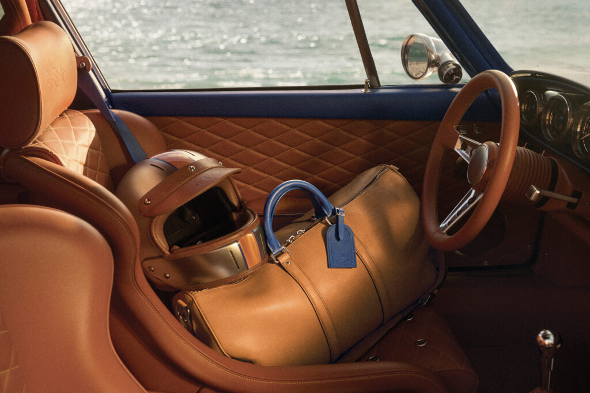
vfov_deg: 33.4
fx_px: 656
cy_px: 196
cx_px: 295
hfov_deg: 48.5
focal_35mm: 40
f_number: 8
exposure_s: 1/160
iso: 640
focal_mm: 40
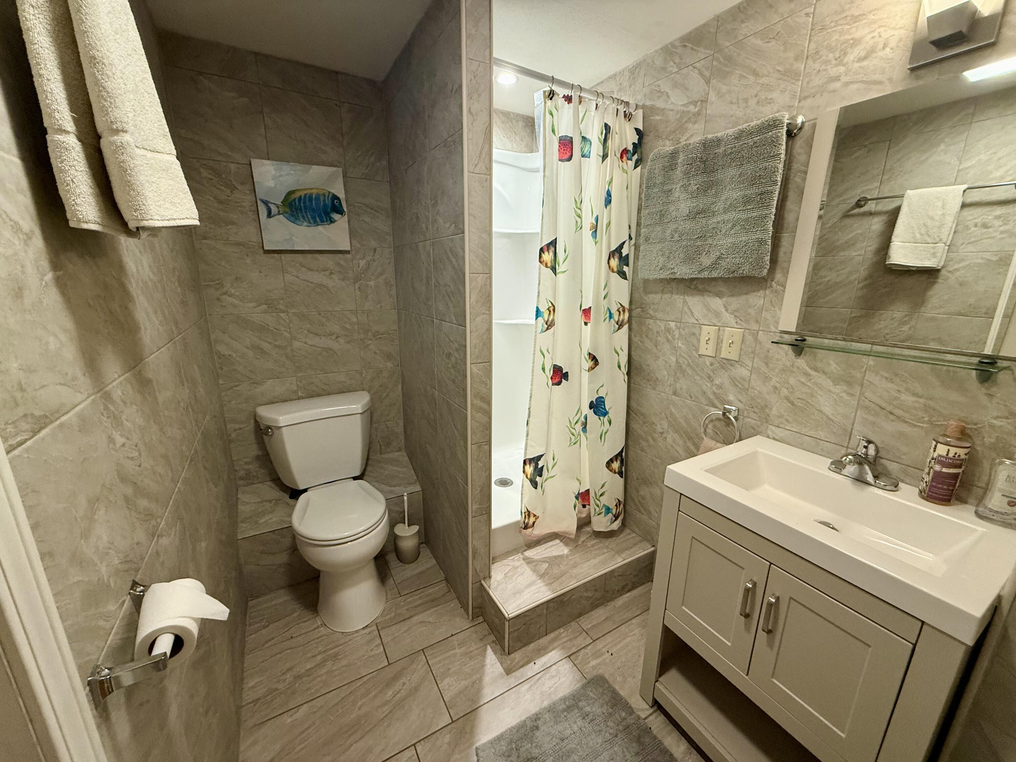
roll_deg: -0.6
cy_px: 381
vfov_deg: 85.7
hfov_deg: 102.1
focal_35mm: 14
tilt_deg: -14.8
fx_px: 411
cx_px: 508
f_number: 2.2
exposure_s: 1/60
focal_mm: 2.22
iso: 320
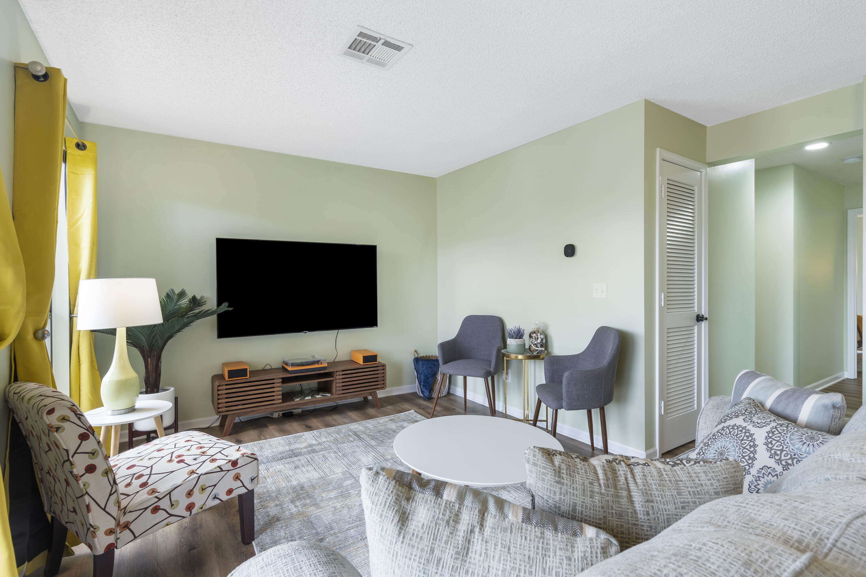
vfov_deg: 73.7
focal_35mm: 16
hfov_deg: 96.7
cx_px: 433
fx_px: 385
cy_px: 288
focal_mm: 16
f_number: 9
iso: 320
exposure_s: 1/10
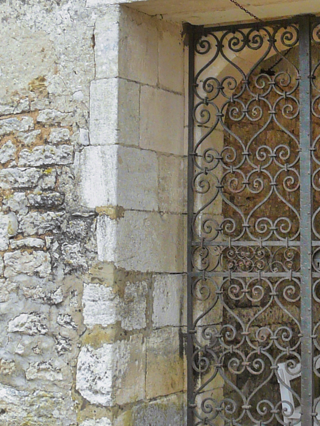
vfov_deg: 22.4
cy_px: 135
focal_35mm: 87
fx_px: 1073
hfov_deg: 16.9
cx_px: 233
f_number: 3.6
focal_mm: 4.6
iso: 100
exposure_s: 1/100
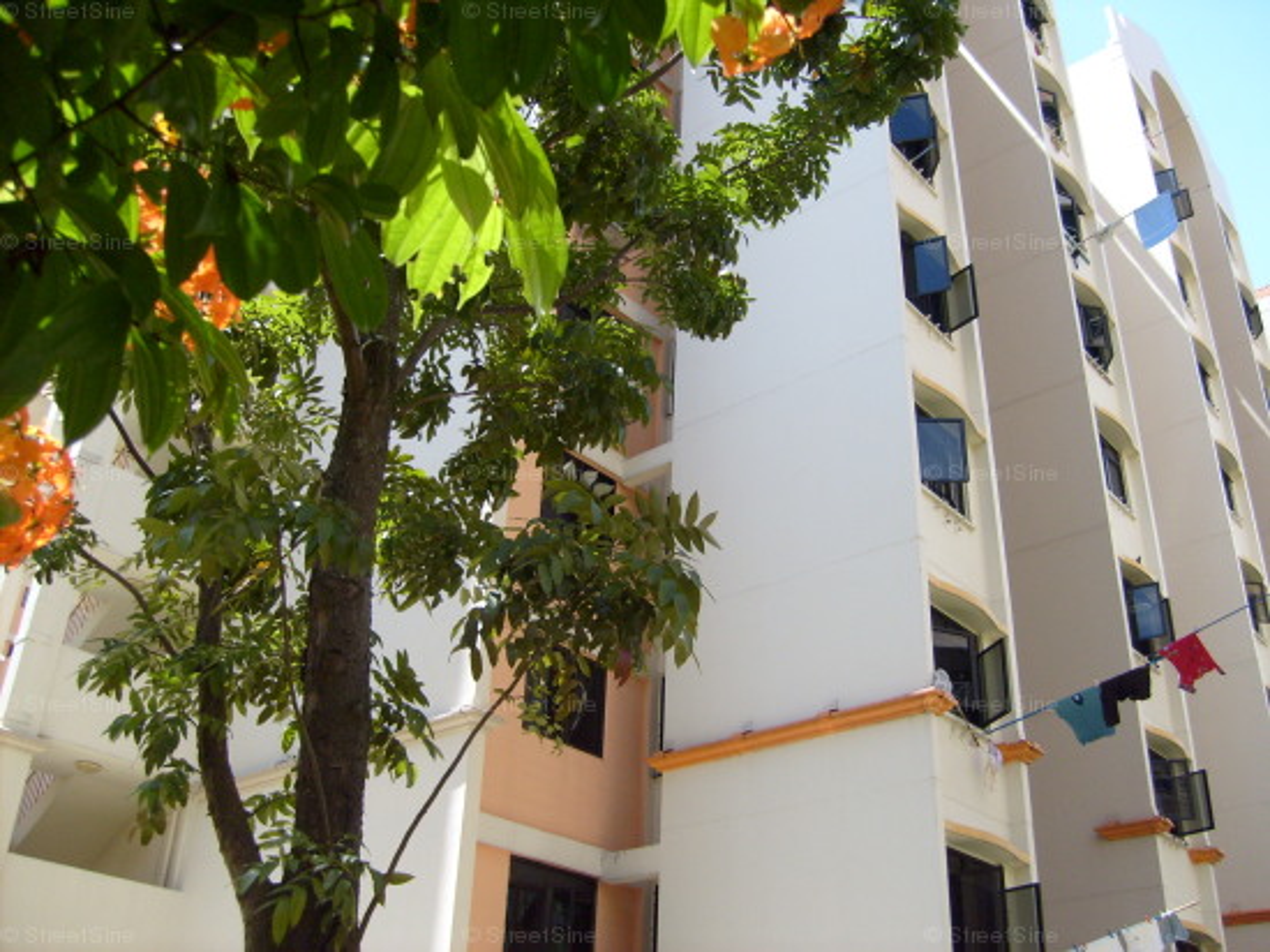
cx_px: 635
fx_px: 1284
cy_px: 476
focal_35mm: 35
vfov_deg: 40.7
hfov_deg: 52.6
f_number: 7.1
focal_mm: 5.8
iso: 80
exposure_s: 1/90
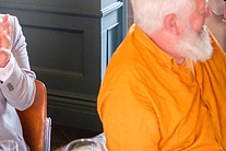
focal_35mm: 85
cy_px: -81
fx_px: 534
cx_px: 102
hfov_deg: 23.9
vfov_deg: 14.8
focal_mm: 16
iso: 1600
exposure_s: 1/160
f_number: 1.8
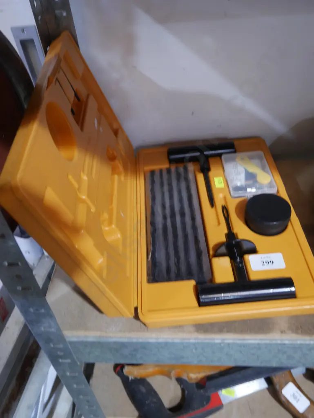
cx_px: 157
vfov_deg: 56.8
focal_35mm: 32
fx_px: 387
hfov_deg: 44.2
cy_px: 209
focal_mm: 16
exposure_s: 1/60
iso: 1000
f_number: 3.6
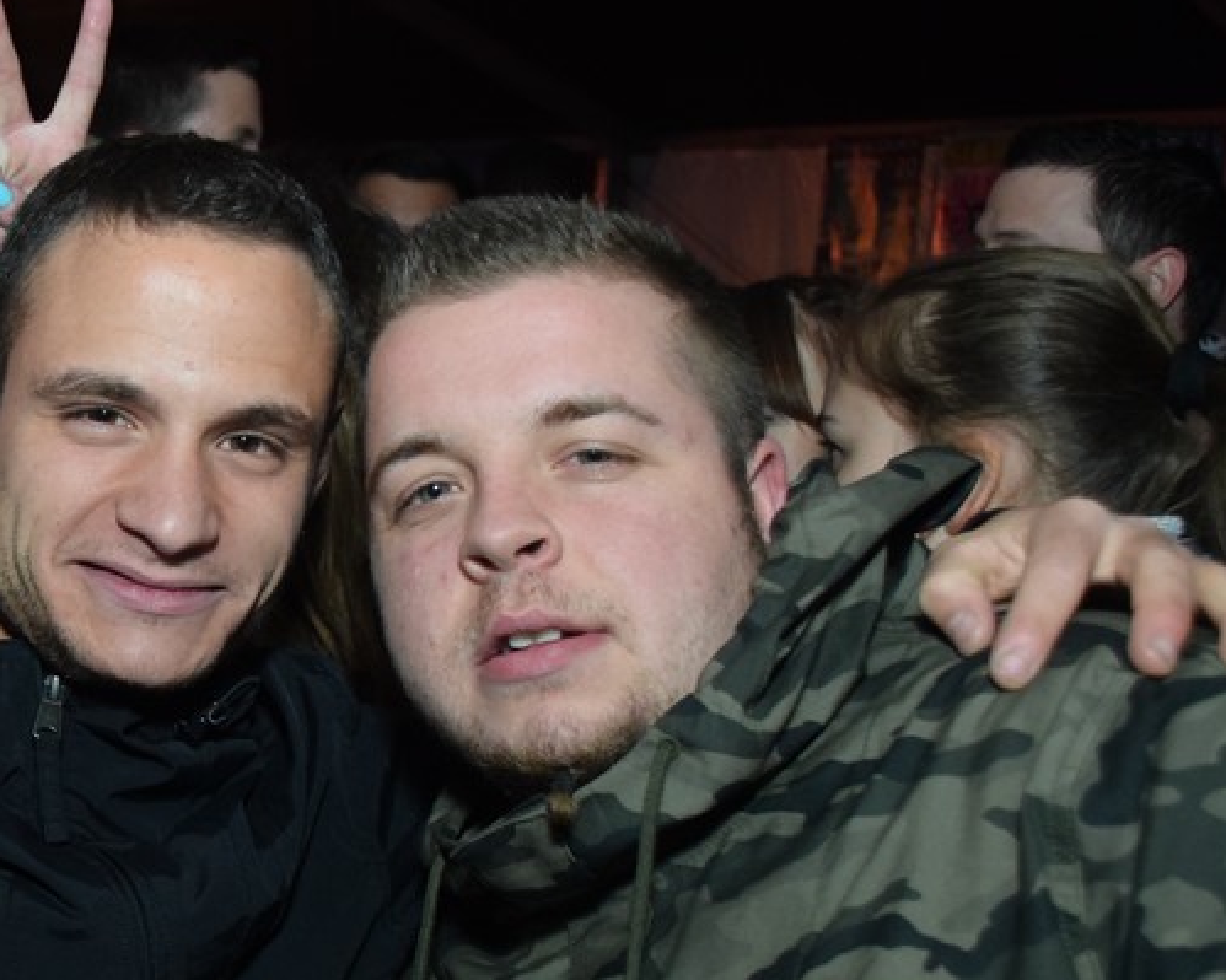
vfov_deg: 25.3
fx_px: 2175
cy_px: 592
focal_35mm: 60
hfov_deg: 30.0
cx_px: 100
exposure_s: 1/60
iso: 1600
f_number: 3.5
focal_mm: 21
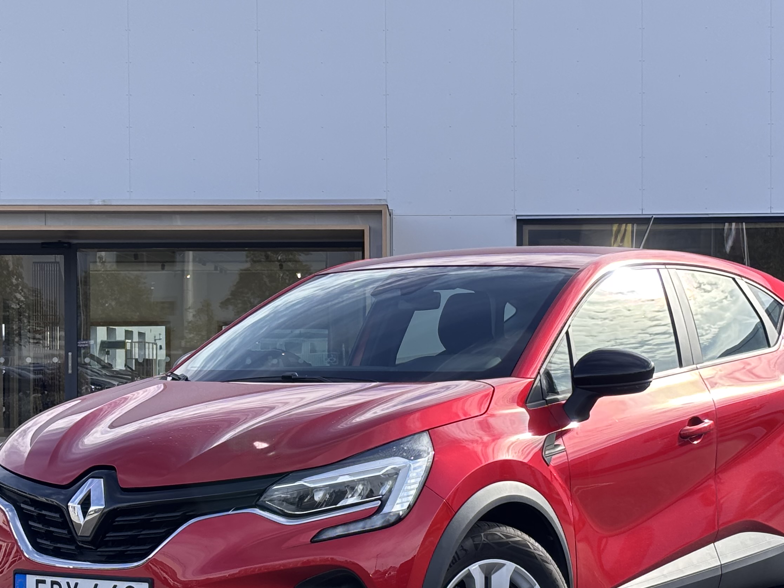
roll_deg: +0.3
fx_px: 2129
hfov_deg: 20.9
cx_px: 438
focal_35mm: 94
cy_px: 346
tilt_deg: -0.5
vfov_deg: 15.7
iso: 32
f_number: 1.6
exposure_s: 1/1152
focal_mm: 5.96
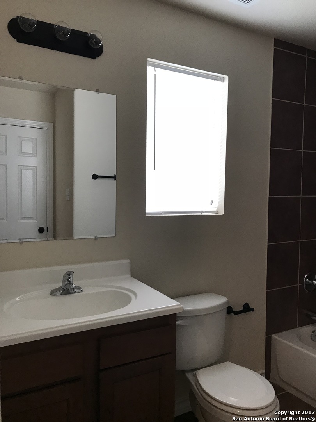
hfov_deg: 49.7
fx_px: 341
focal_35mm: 28
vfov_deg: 63.4
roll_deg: -1.2
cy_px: 211
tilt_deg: -3.4
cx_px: 158
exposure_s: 1/30
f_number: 1.8
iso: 25
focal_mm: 3.99
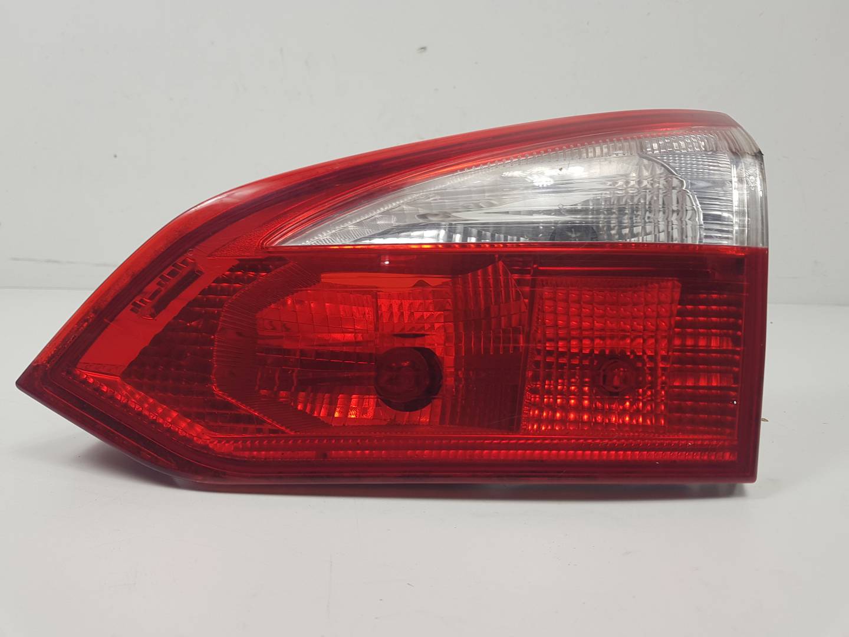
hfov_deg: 67.3
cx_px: 424
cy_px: 318
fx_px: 638
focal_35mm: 26
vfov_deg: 53.1
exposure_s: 1/321
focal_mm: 4.2
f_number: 1.7
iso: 40
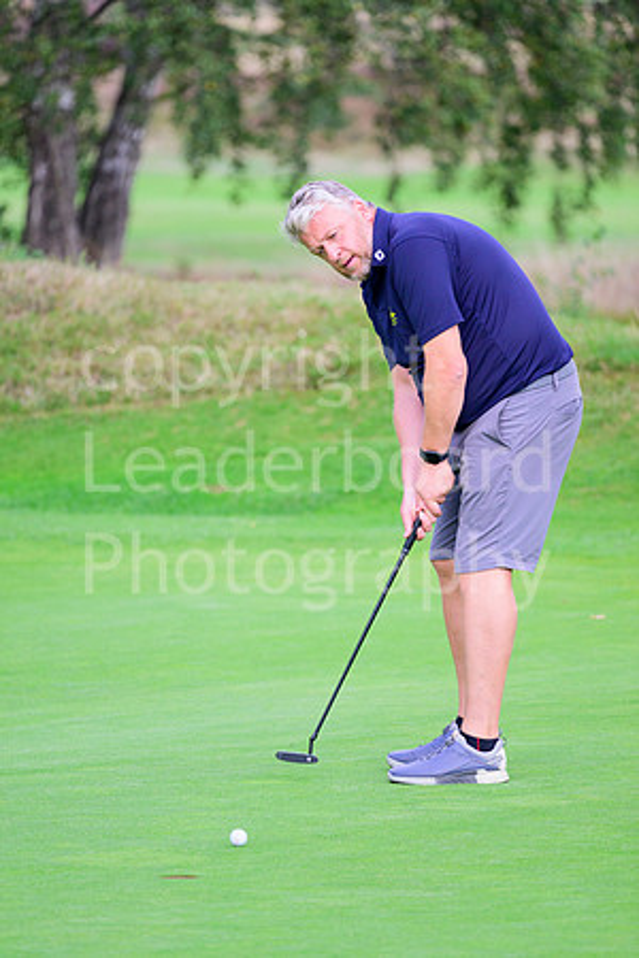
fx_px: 9052
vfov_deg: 6.1
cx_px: 320
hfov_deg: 4.0
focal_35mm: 340
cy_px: 479
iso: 1000
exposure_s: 1/1250
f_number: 5.6
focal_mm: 340
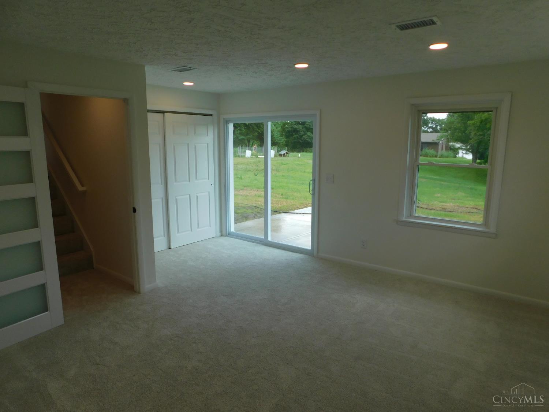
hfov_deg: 73.9
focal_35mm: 23
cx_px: 274
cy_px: 206
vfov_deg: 58.9
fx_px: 365
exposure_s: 1/320
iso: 125
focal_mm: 4
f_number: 3
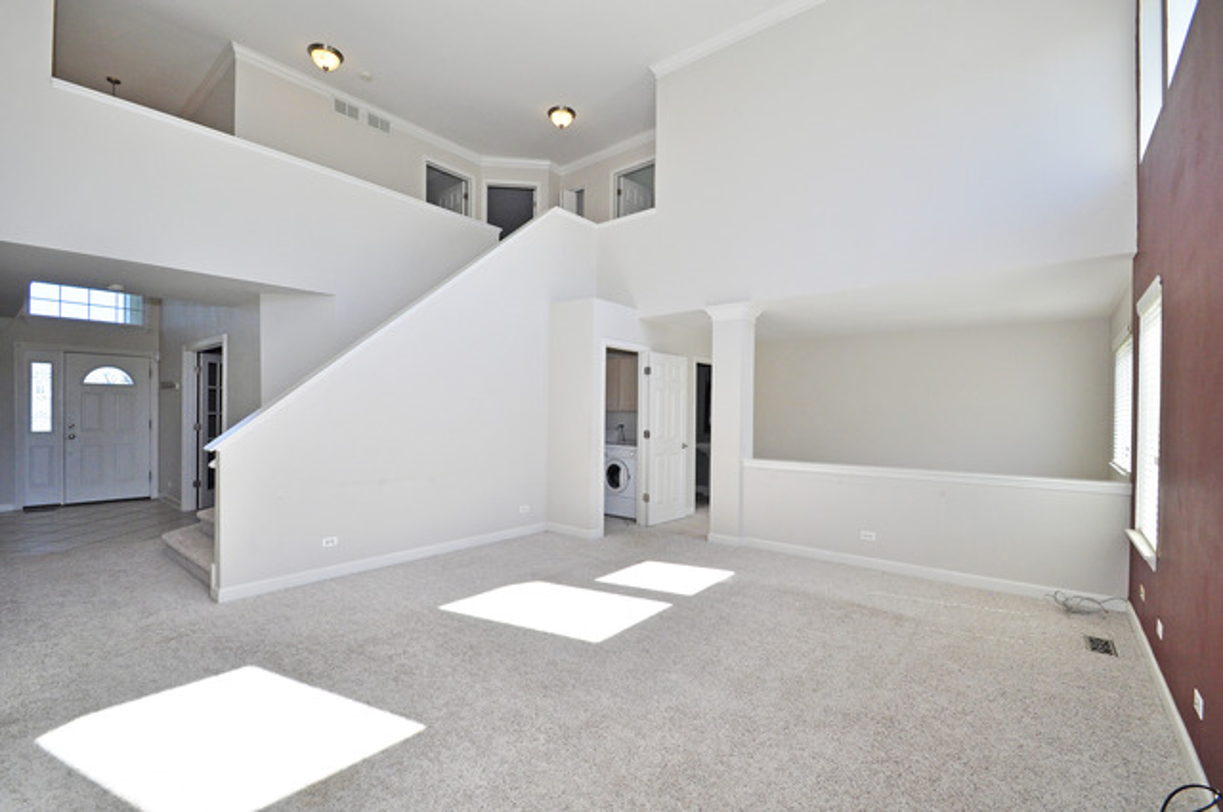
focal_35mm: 15
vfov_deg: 77.2
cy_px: 406
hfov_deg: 100.5
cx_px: 612
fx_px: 509
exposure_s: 1/200
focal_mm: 10
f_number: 10
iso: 640
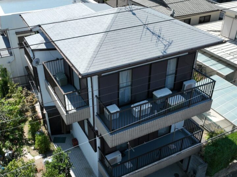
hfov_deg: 71.6
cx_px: 118
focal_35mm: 24
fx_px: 164
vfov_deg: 56.8
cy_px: 88
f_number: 2.8
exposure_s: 1/2000
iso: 200
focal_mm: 12.29
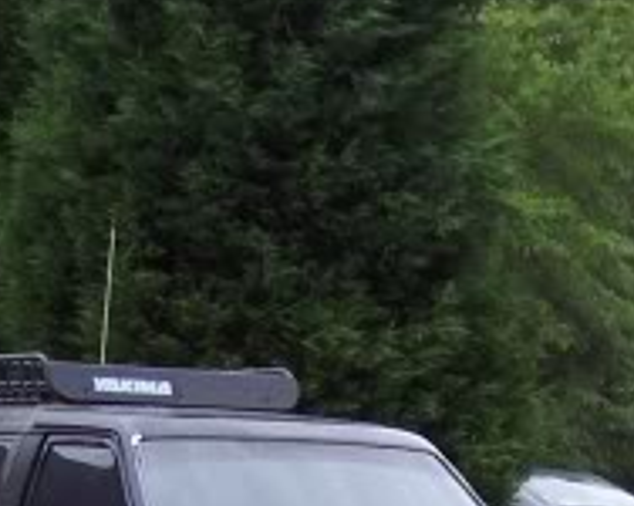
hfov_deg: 11.8
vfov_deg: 9.5
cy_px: 771
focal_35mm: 158
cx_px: 863
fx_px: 2962
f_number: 2.8
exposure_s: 1/500
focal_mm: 8
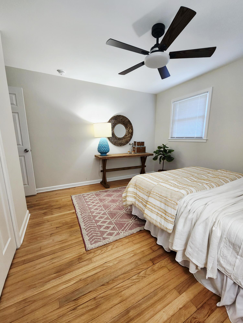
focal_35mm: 13
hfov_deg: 89.9
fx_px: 122
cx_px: 122
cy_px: 162
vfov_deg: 106.2
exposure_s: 1/40
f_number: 2.2
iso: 320
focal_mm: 2.2
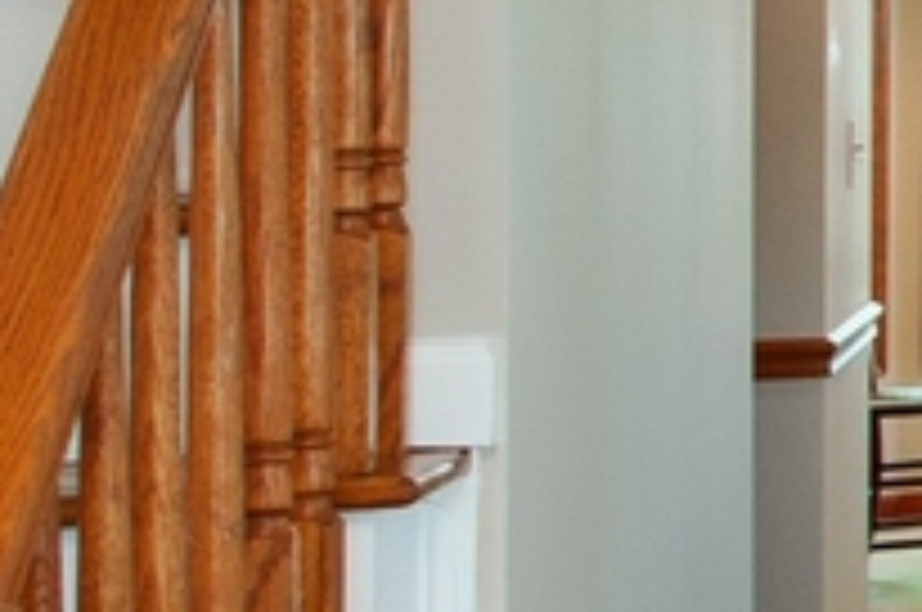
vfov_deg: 12.2
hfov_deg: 9.6
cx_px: 3236
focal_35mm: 111
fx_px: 2838
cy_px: 81
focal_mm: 14
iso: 200
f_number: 8
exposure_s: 1/4
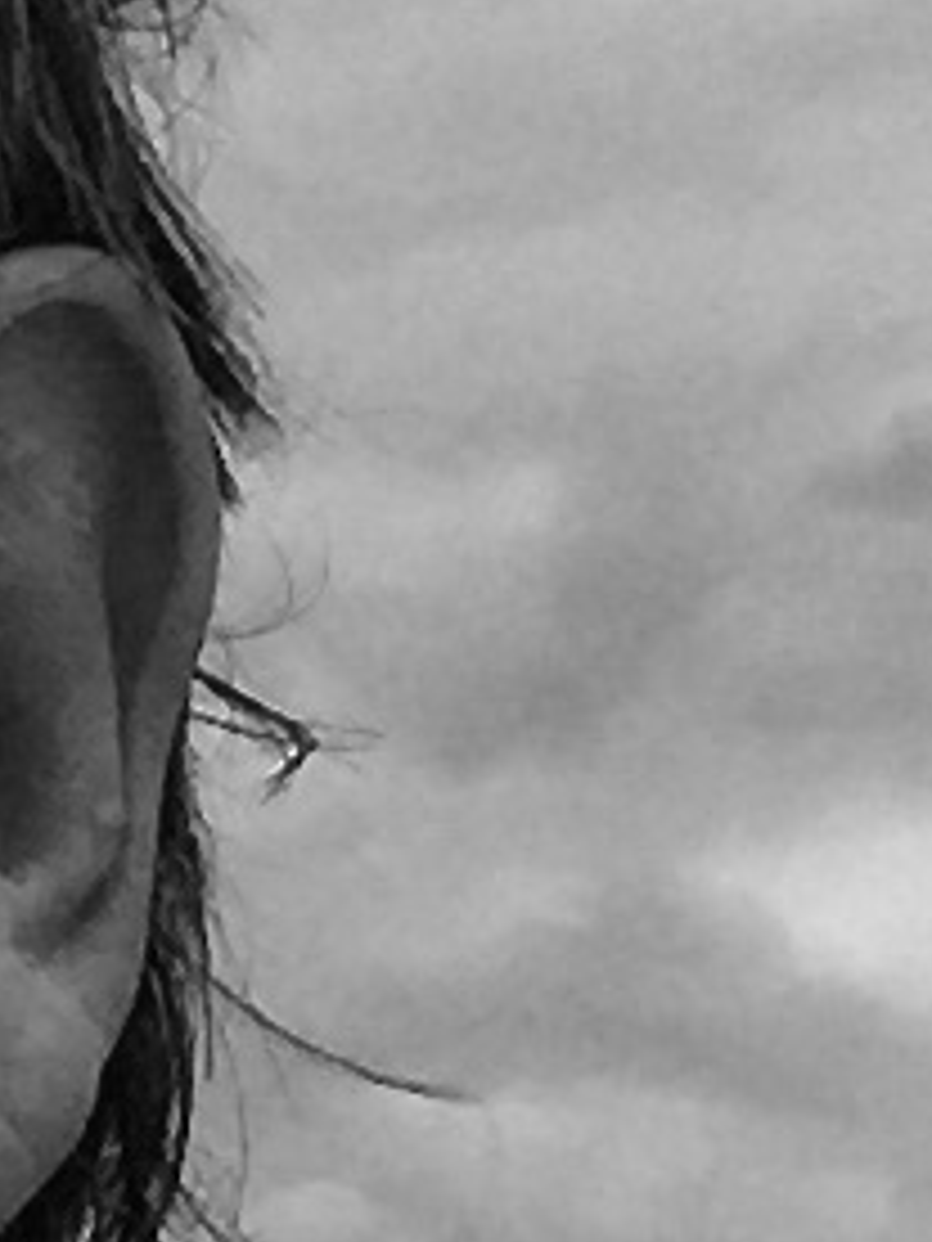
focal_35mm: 144
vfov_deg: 13.7
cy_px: 522
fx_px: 5169
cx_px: -1126
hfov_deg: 9.4
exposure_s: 1/399
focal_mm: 2.65
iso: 32
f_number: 2.2
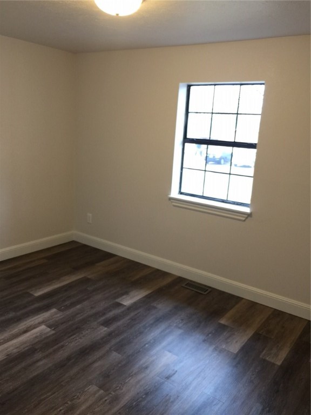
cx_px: 156
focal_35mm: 29
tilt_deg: -13.2
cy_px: 208
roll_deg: -3.4
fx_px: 347
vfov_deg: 61.7
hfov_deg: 48.2
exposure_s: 1/15
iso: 32
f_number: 2.2
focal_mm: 4.15
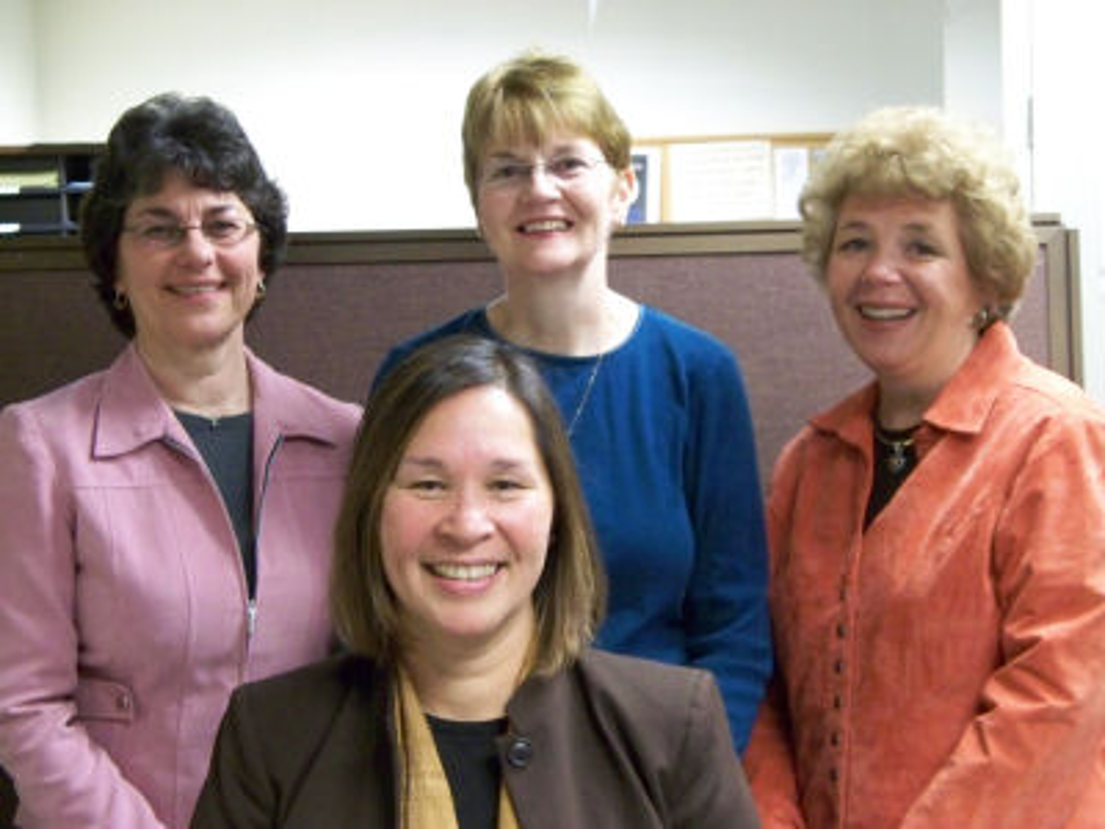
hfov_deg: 24.7
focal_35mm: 79
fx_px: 2522
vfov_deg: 18.7
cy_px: 414
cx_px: 552
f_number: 3.4
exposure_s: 1/40
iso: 640
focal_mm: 16.86
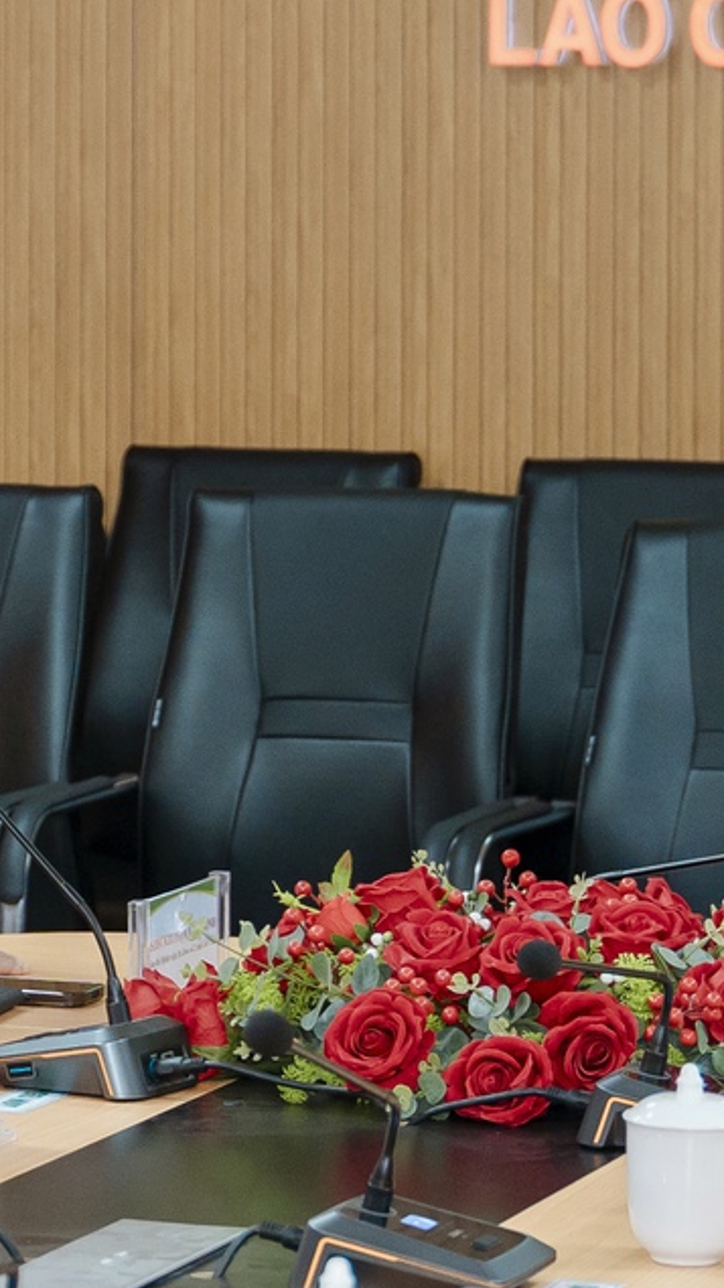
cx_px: -26
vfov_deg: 12.5
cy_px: 340
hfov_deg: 7.0
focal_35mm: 172
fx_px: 5886
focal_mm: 40.8
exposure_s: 1/200
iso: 1000
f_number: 2.8
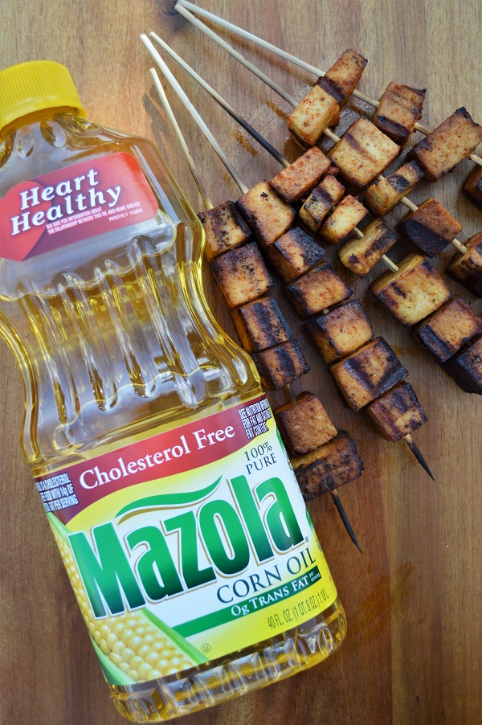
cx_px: 241
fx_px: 845
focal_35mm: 42
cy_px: 362
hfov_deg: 31.8
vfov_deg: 46.4
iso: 400
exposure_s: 1/1000
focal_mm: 28
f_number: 4.5
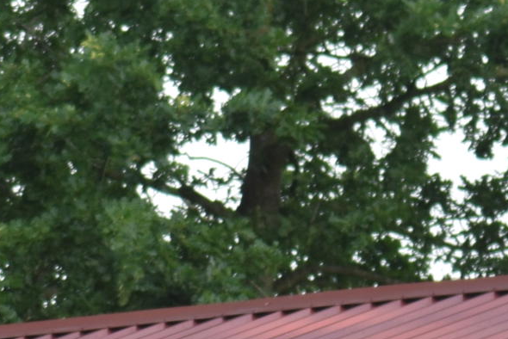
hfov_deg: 3.0
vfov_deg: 2.0
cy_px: 644
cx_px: 139
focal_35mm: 683
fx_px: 9642
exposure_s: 1/125
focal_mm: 70
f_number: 5.6
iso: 100
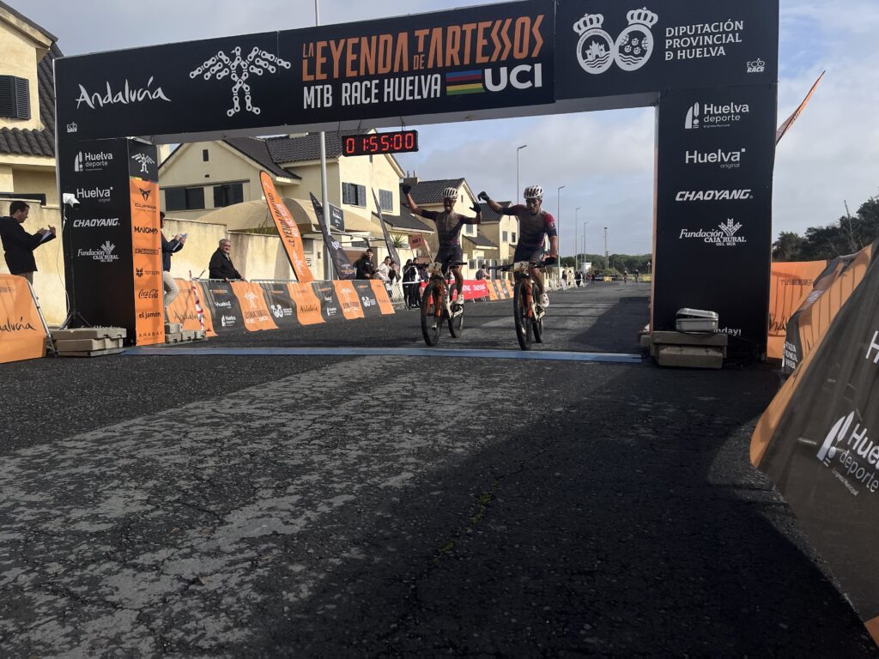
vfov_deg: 53.1
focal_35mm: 26
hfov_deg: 67.3
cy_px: 330
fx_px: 660
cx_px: 440
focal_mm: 5.1
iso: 50
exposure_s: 1/5848
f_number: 1.6
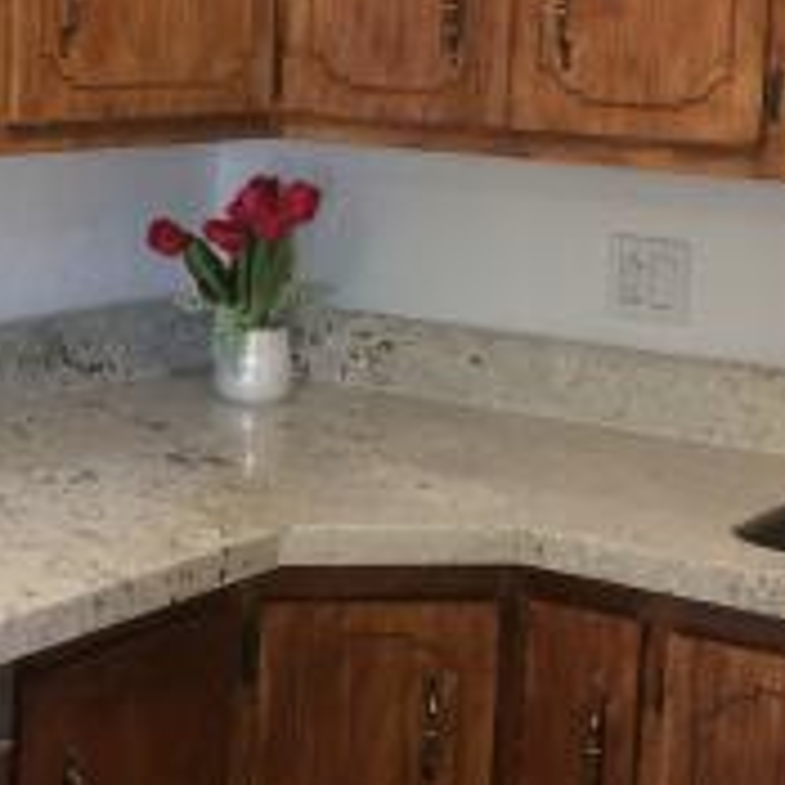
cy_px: 238
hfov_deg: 18.4
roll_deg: -2.4
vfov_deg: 18.4
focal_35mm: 94
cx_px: 206
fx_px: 2412
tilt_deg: -7.4
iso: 100
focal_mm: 4.15
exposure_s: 1/30
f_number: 2.2
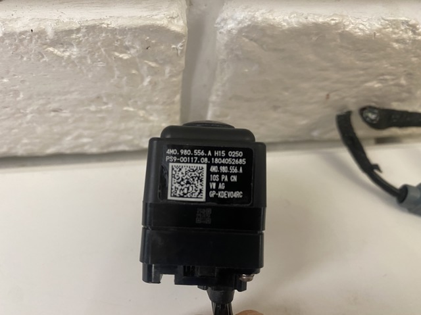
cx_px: 210
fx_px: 316
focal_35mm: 26
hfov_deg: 67.3
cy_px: 158
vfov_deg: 53.0
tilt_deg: -58.8
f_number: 1.8
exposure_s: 1/50
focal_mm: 4.25
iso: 320
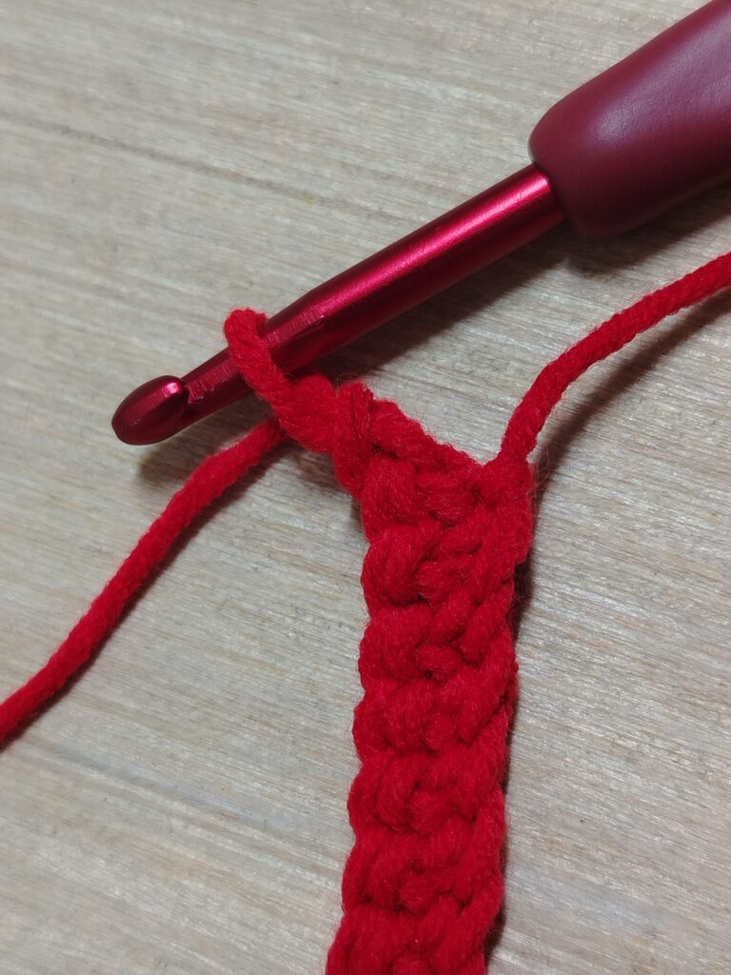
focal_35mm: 48
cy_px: 488
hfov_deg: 30.3
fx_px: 1352
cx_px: 366
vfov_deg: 39.7
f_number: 1.75
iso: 609
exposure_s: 1/50
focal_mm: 5.25
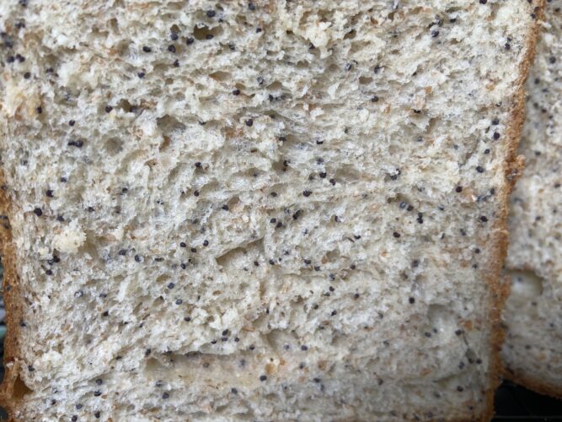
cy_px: 211
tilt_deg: -13.1
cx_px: 281
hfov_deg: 69.4
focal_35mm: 25
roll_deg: -0.3
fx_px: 406
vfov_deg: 54.9
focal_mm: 4.25
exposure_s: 1/136
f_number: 1.8
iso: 32
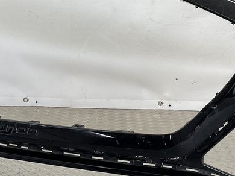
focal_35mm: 75
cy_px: 57
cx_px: 97
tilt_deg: -8.5
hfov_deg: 26.0
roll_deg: -3.8
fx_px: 509
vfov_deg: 19.5
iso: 16
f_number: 1.8
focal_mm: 3
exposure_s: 1/188
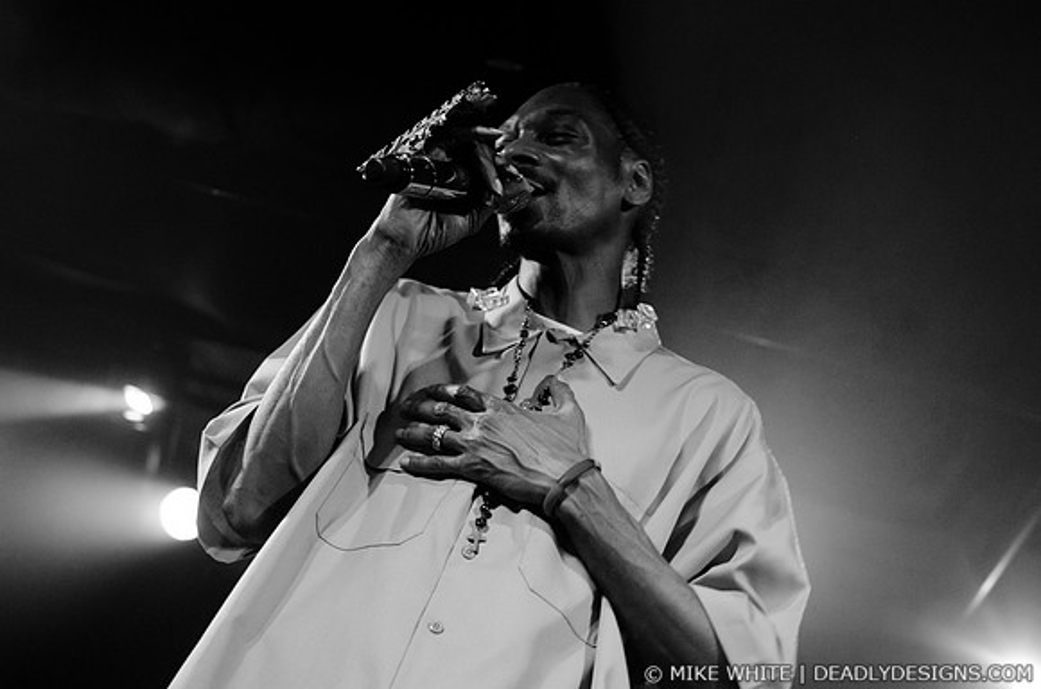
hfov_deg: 37.9
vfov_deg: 25.6
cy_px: 344
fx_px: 1515
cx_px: 520
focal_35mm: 52
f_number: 2.8
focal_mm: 35
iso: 1250
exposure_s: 1/60
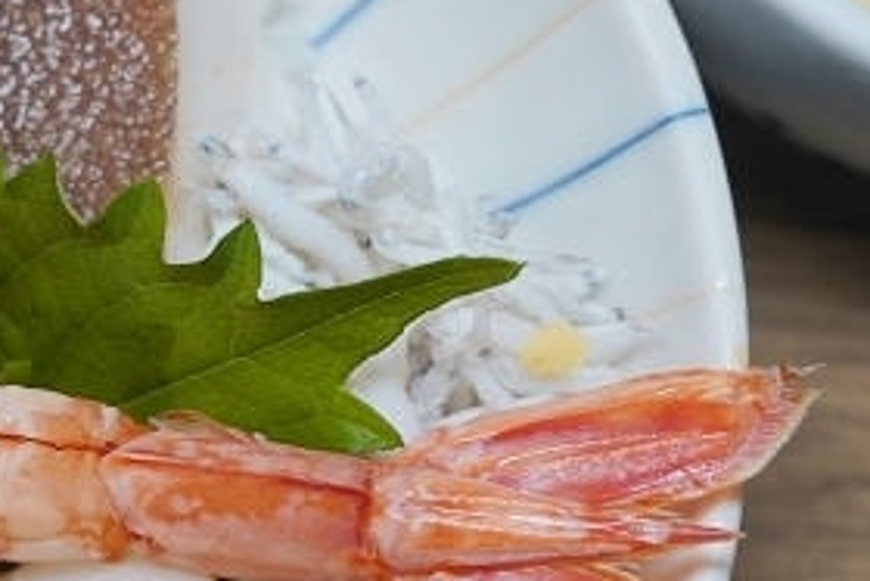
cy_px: 432
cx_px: -267
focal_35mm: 120
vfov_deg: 11.4
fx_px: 2901
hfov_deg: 16.1
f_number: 4
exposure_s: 1/60
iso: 125
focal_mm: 28
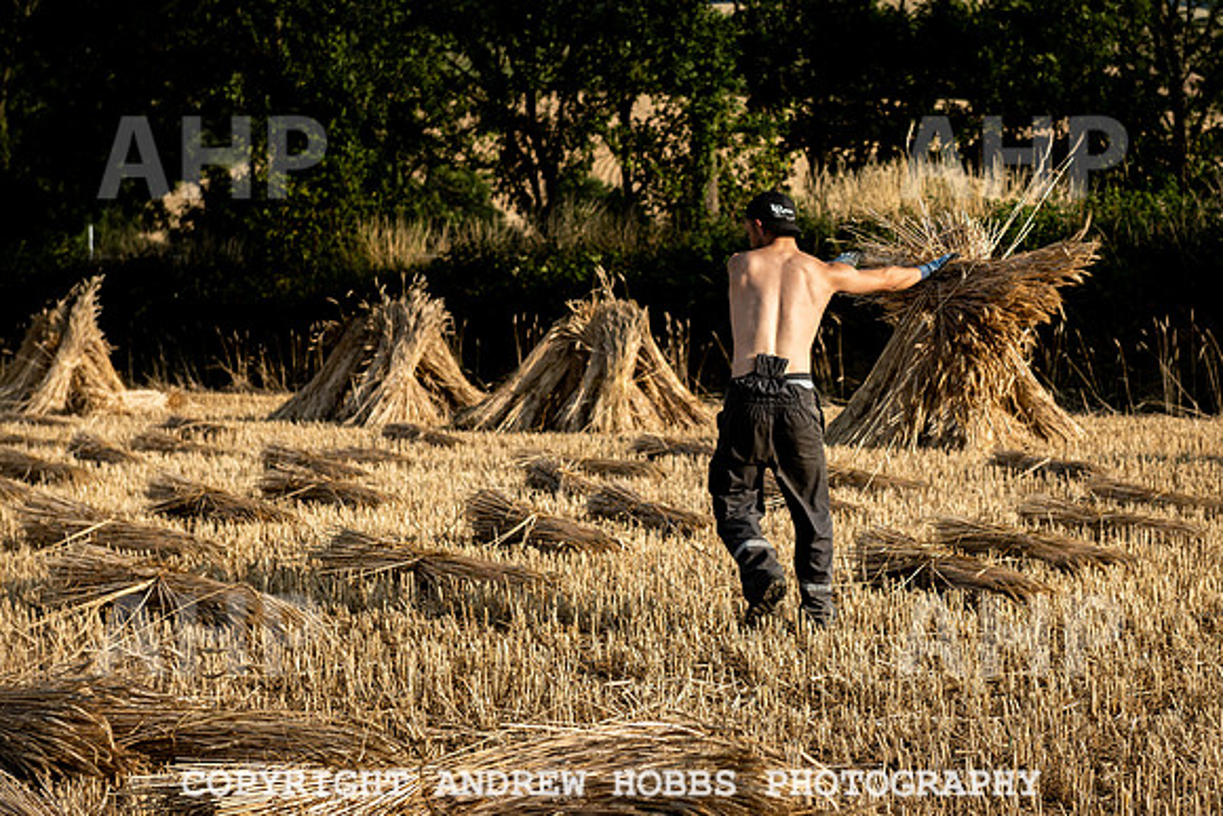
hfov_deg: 20.3
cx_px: 748
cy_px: 317
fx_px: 3412
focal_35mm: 100
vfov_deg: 13.6
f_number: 5.6
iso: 64
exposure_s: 1/1250
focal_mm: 70
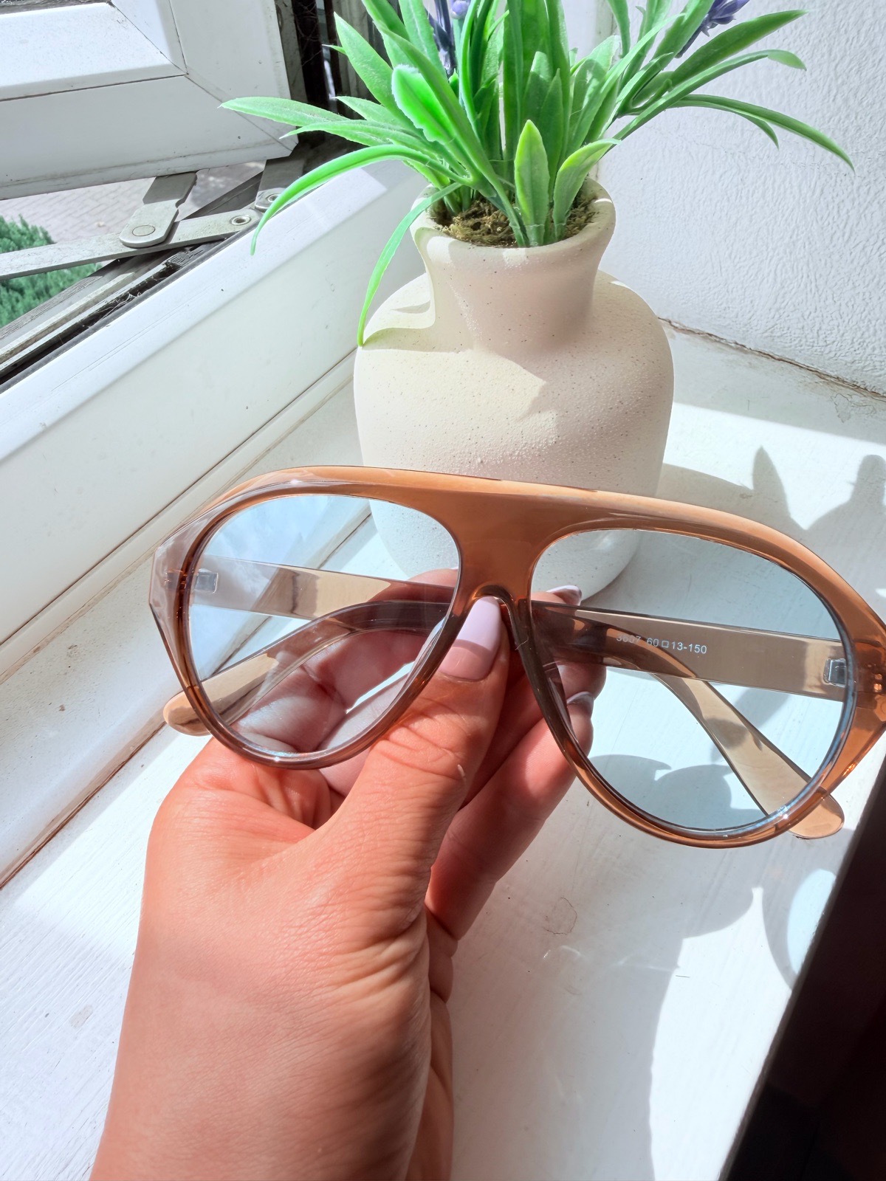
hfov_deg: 56.8
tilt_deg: -47.5
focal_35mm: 24
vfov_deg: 71.6
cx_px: 443
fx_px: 819
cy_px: 590
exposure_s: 1/777
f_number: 2.2
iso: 32
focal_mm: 2.22
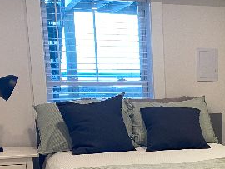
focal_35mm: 77
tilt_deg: -13.2
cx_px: 247
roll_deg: -1.1
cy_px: 191
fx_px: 501
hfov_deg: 23.7
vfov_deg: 18.4
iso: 80
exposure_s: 1/60
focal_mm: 4.25
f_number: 1.8
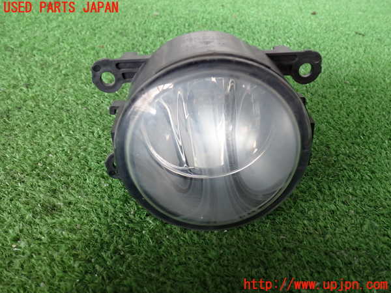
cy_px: 146
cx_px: 196
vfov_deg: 39.7
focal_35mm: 36
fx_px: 407
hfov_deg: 51.4
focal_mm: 6.37
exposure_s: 1/50
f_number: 2.5
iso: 250
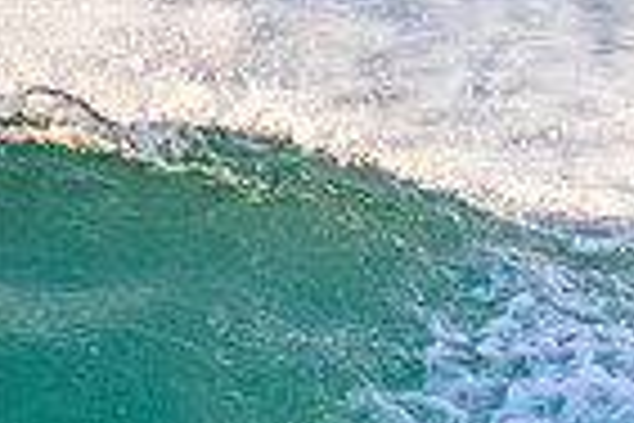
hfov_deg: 0.6
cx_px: 1084
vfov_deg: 0.4
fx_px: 58095
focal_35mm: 3299
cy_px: 646
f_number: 11
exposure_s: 1/1250
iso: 6400
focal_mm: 800
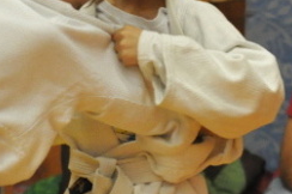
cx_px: 67
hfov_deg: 4.8
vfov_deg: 3.2
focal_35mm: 431
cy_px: 211
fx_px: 3491
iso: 1600
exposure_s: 1/200
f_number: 3.5
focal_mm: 70
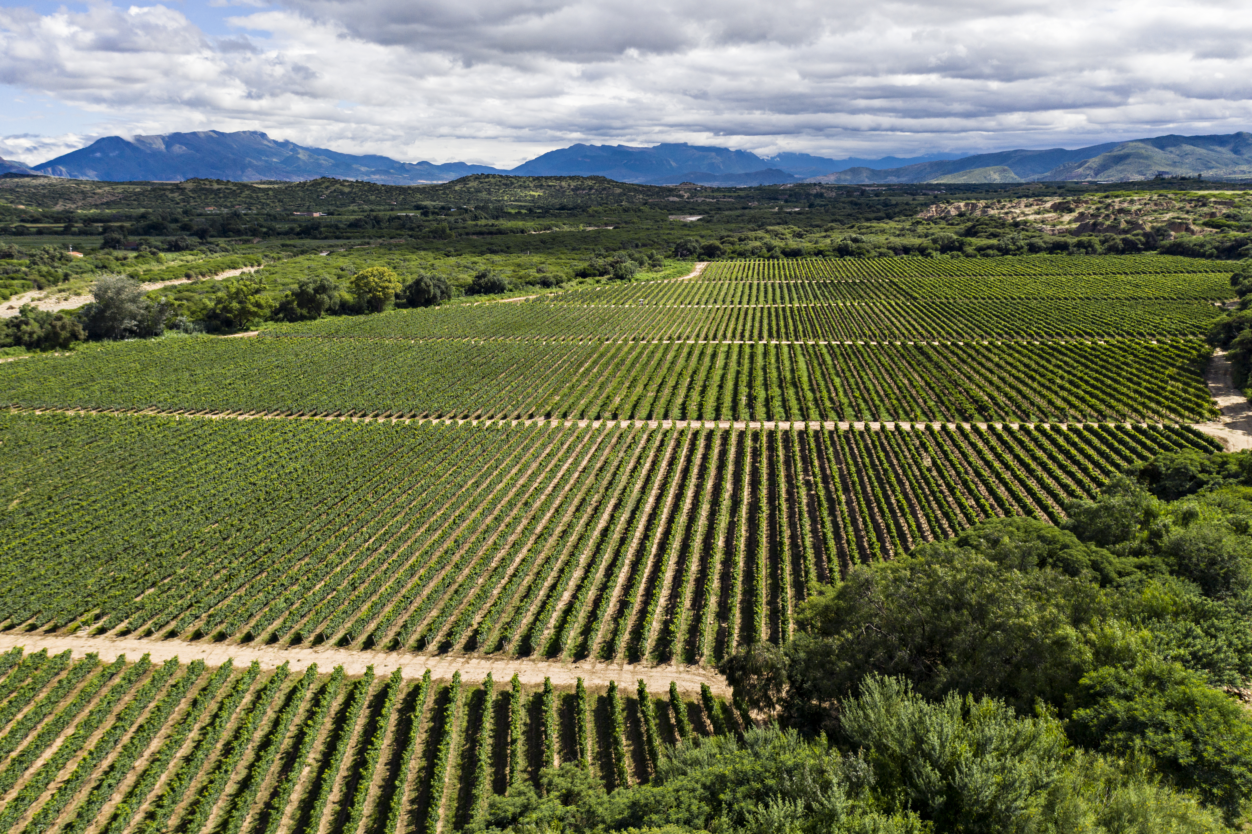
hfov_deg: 65.5
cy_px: 417
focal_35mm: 28
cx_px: 626
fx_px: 973
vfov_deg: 46.4
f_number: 3.5
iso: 100
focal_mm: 10.26
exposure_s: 1/1600
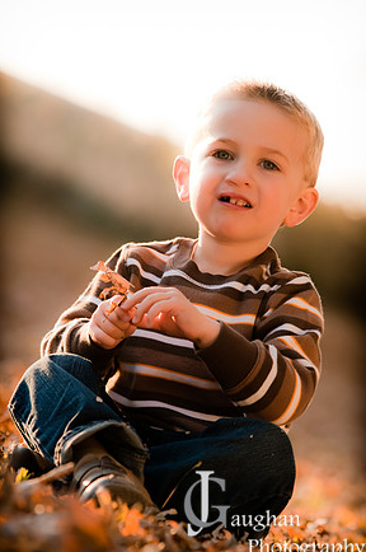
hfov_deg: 6.1
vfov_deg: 9.1
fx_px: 3450
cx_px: 182
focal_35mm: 226
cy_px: 280
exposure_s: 1/1000
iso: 800
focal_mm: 145
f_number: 3.5
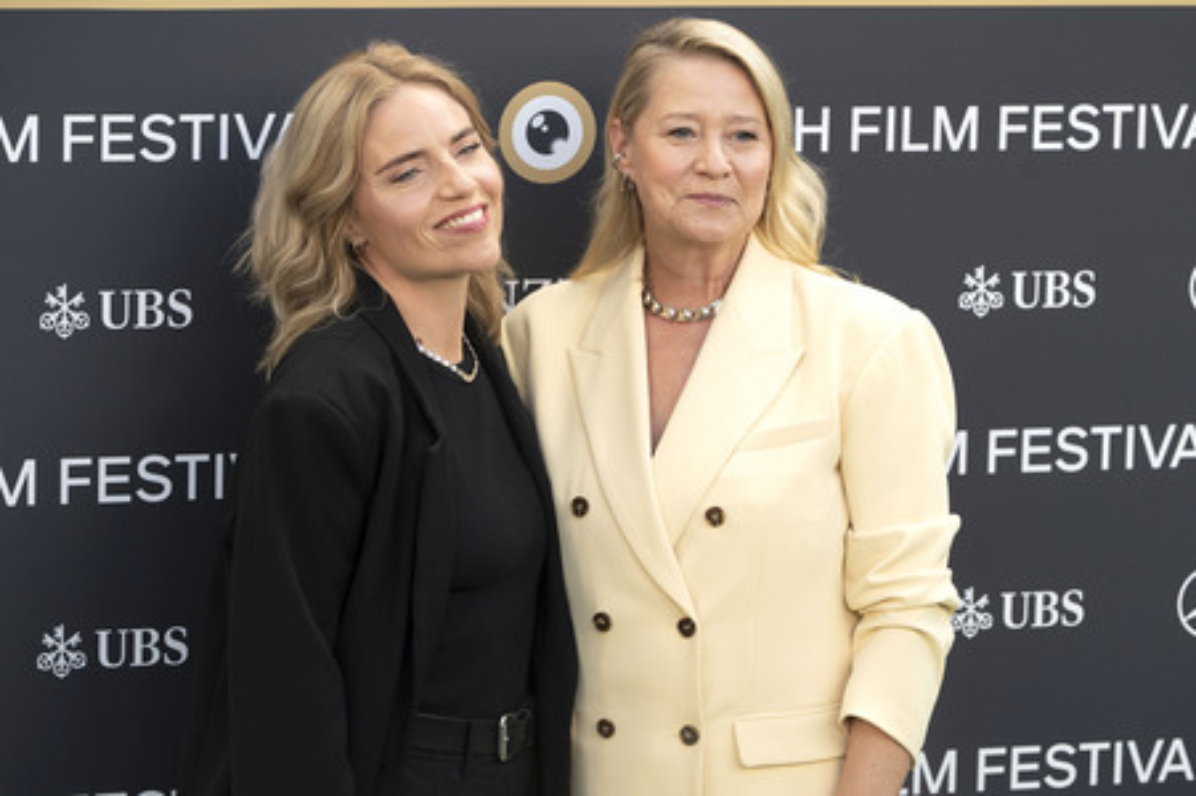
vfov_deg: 9.5
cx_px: 598
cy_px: 398
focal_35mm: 144
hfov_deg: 14.3
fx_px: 4780
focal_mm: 144
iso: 400
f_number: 5.6
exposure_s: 1/200
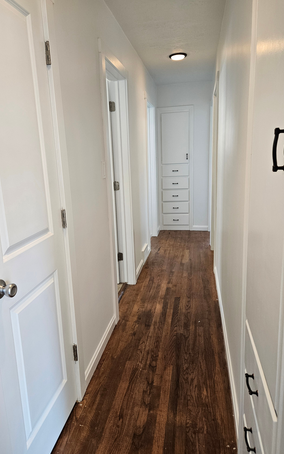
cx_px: 131
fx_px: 310
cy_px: 223
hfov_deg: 49.2
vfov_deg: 72.5
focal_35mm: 25
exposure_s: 1/120
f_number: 1.8
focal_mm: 5.4
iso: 320
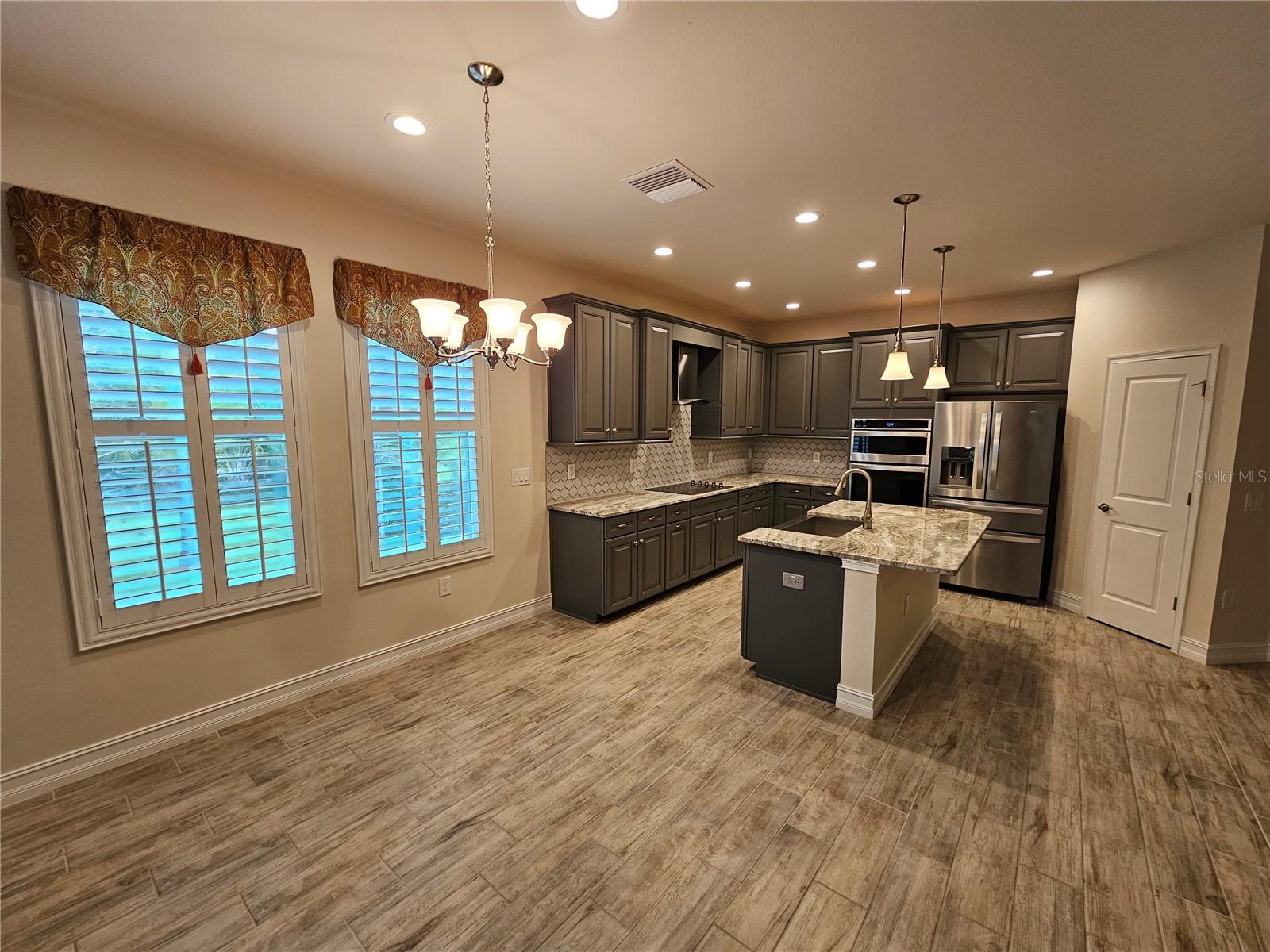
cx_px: 635
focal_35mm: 13
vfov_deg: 89.9
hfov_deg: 106.2
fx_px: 477
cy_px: 476
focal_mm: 2.2
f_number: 2.2
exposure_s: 1/60
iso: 100
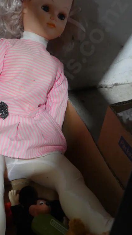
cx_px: 27
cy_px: 128
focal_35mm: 83
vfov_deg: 25.6
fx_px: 516
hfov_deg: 14.5
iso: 2000
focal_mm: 28
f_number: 5.3
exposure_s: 1/60
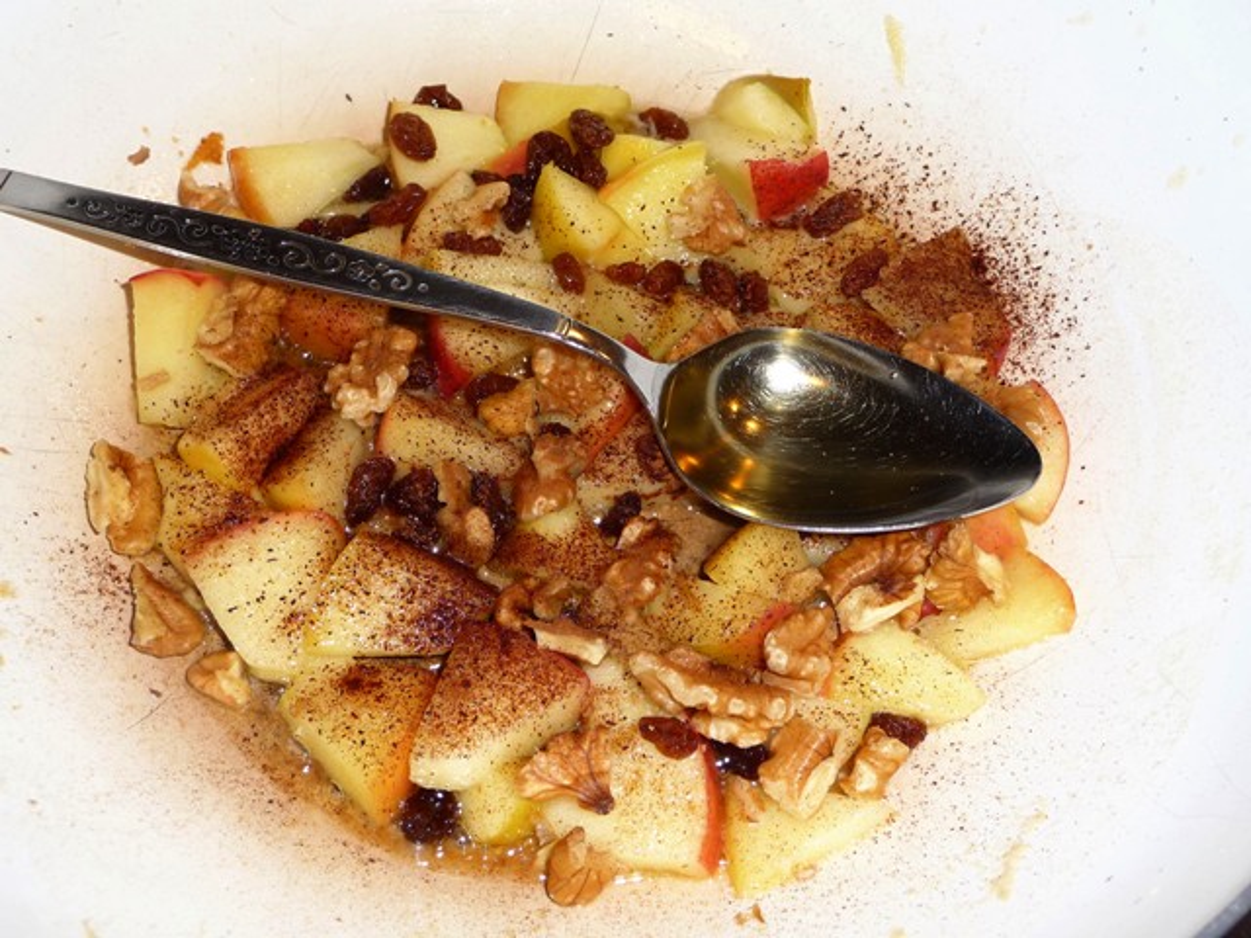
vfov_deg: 32.2
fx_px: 1626
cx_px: 626
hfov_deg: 42.1
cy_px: 469
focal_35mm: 45
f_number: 4.1
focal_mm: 7.6
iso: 100
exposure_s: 1/30
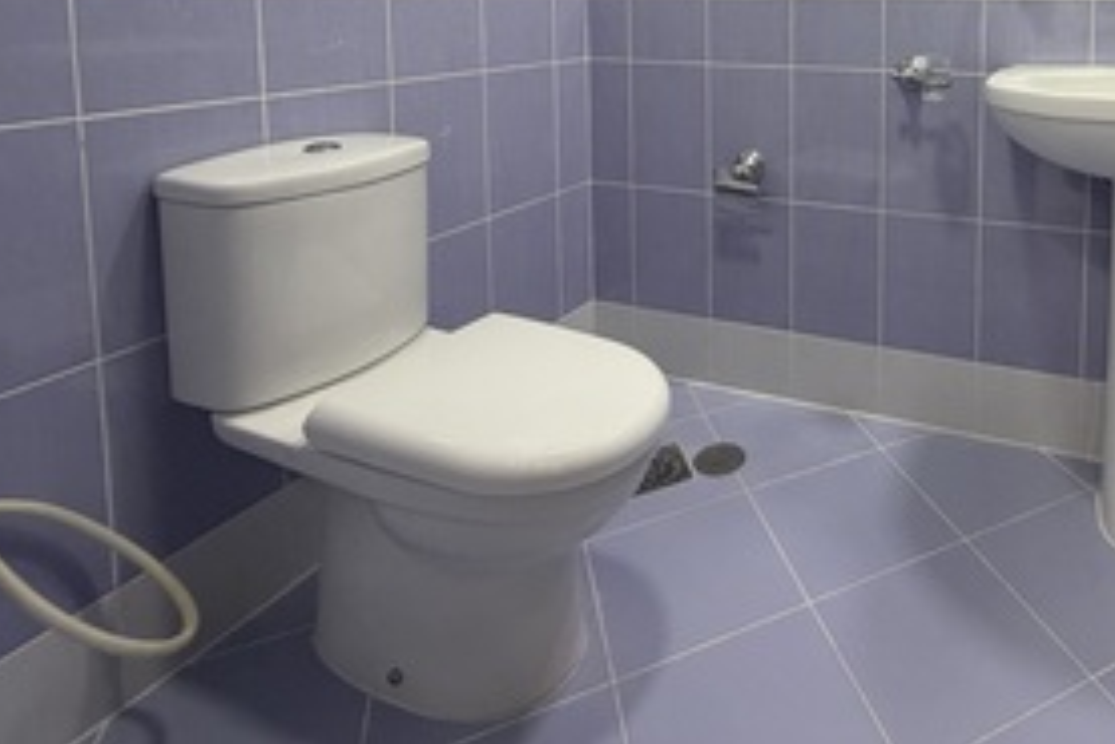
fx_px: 744
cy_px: 58
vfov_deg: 47.2
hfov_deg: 68.2
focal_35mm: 24
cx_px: 855
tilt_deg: -4.2
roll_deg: -0.6
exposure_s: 1/100
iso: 250
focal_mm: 2.22
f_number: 2.2
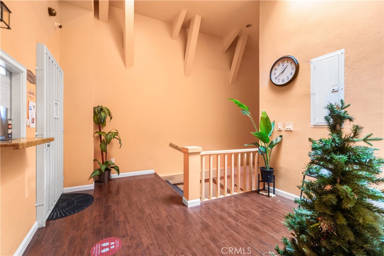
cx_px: 192
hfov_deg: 100.4
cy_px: 128
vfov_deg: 77.3
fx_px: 160
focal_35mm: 15
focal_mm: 10
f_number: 7.1
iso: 320
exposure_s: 1/5
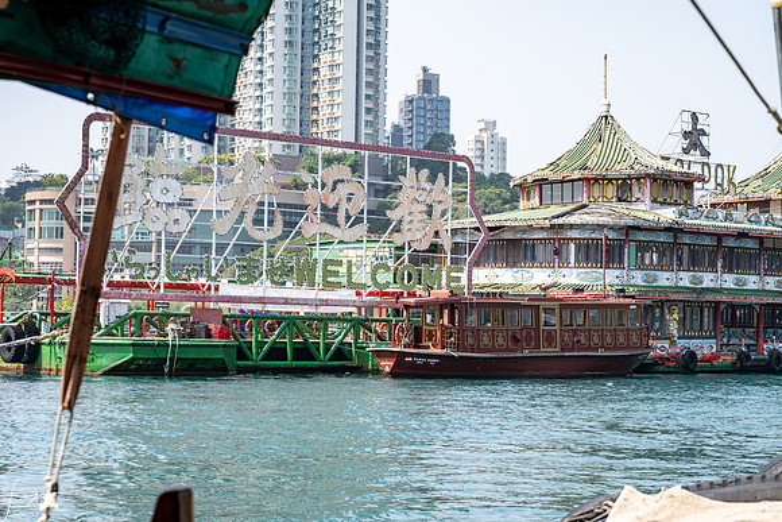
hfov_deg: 28.8
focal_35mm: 70
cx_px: 391
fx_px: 1521
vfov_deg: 19.5
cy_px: 261
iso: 125
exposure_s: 1/200
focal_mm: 70
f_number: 8
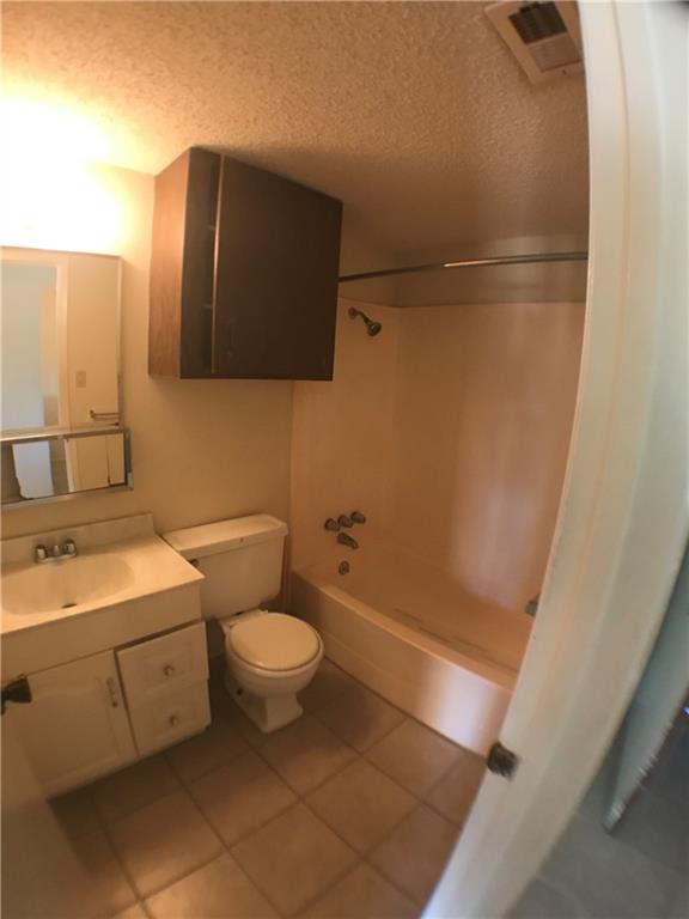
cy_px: 460
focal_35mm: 28
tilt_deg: -11.7
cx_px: 344
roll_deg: -2.7
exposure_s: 1/15
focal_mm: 3.99
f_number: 1.8
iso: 64
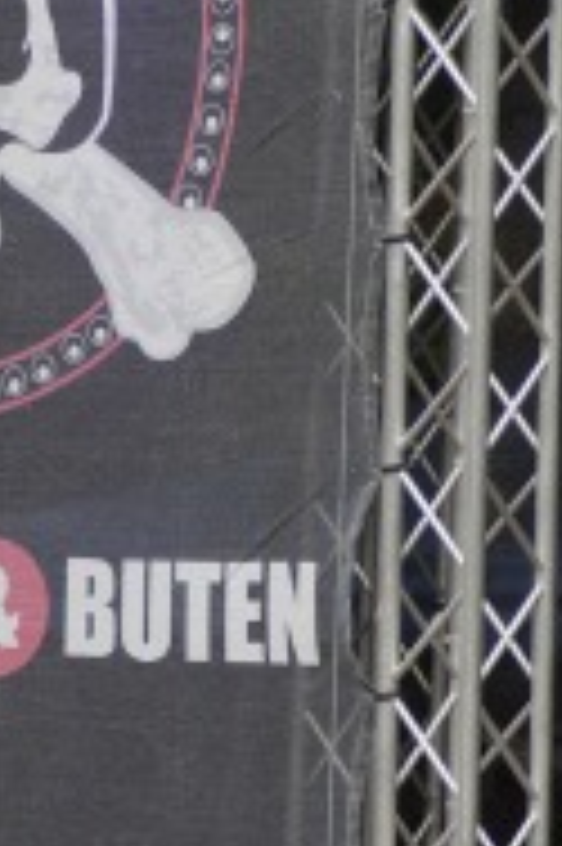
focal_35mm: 403
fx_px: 9454
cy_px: 459
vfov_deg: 5.1
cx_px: 76
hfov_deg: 3.4
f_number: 4
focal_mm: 120
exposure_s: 1/200
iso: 500
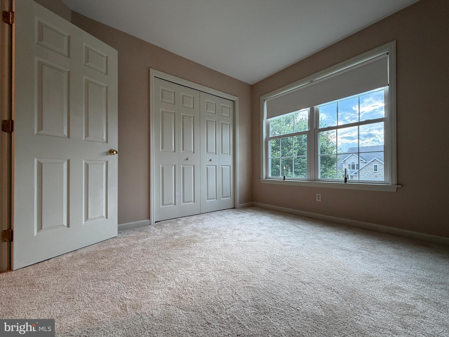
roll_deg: +0.6
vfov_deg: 85.7
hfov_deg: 102.1
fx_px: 182
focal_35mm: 14
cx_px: 224
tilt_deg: +0.4
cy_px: 168
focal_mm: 2.22
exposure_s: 1/120
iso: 125
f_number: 2.2
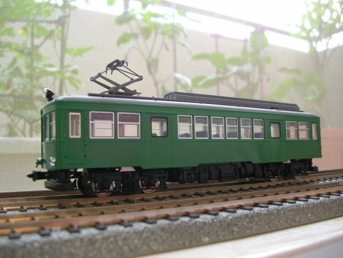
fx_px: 347
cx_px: 172
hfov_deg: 52.6
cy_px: 129
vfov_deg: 40.7
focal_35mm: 35
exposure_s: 1/12.1
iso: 50
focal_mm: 5.8
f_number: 2.8
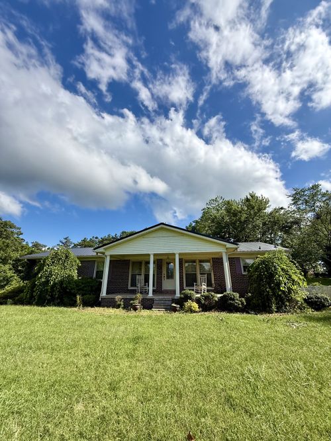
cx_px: 166
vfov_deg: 102.1
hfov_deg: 85.7
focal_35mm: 14
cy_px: 220
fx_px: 179
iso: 64
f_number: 2.2
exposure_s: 1/1848
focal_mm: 2.22
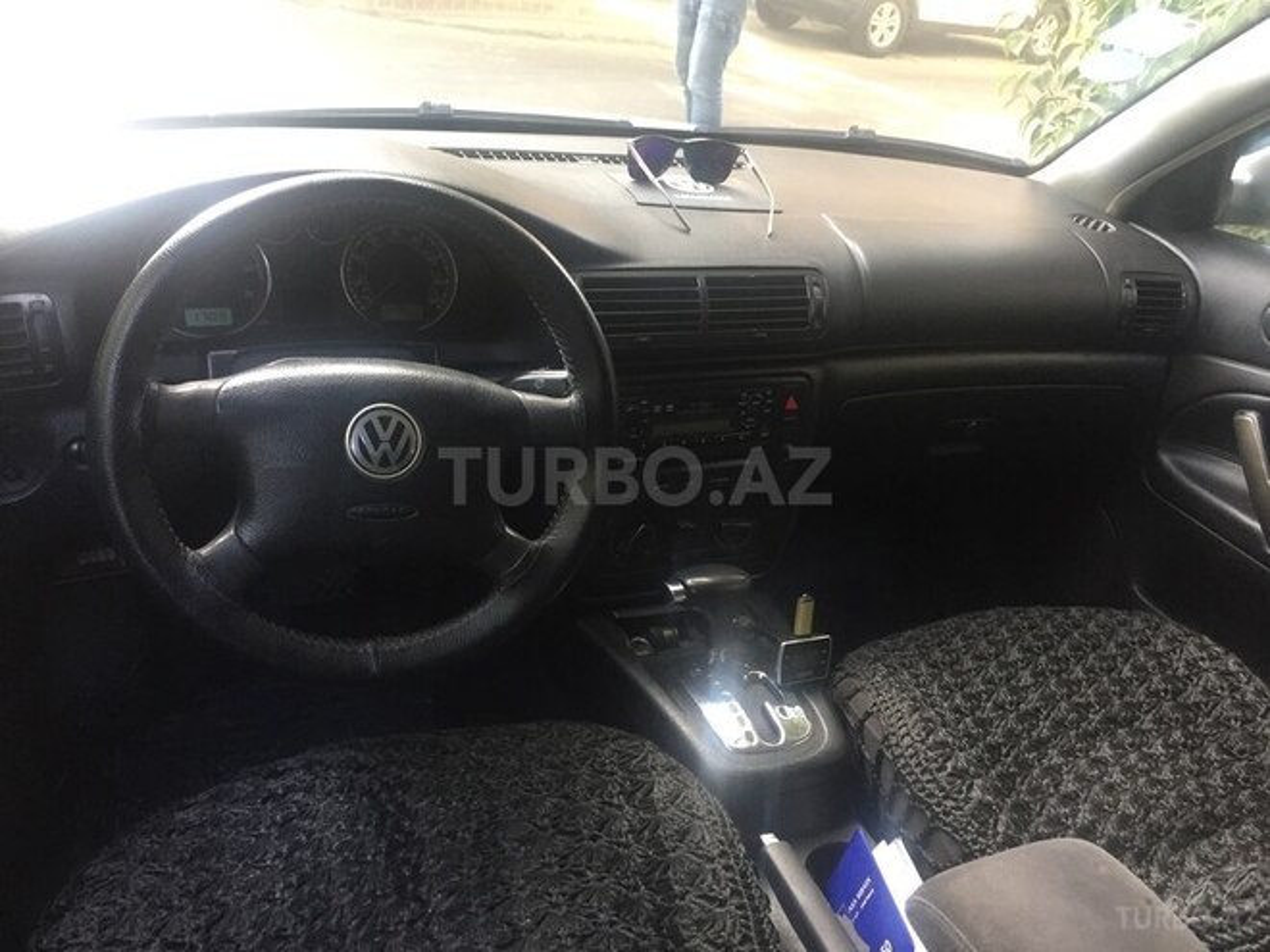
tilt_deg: -27.6
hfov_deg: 61.7
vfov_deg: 48.2
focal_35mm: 29
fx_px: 1064
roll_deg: -5.5
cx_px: 635
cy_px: 476
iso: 64
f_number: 2.2
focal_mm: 4.15
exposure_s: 1/33
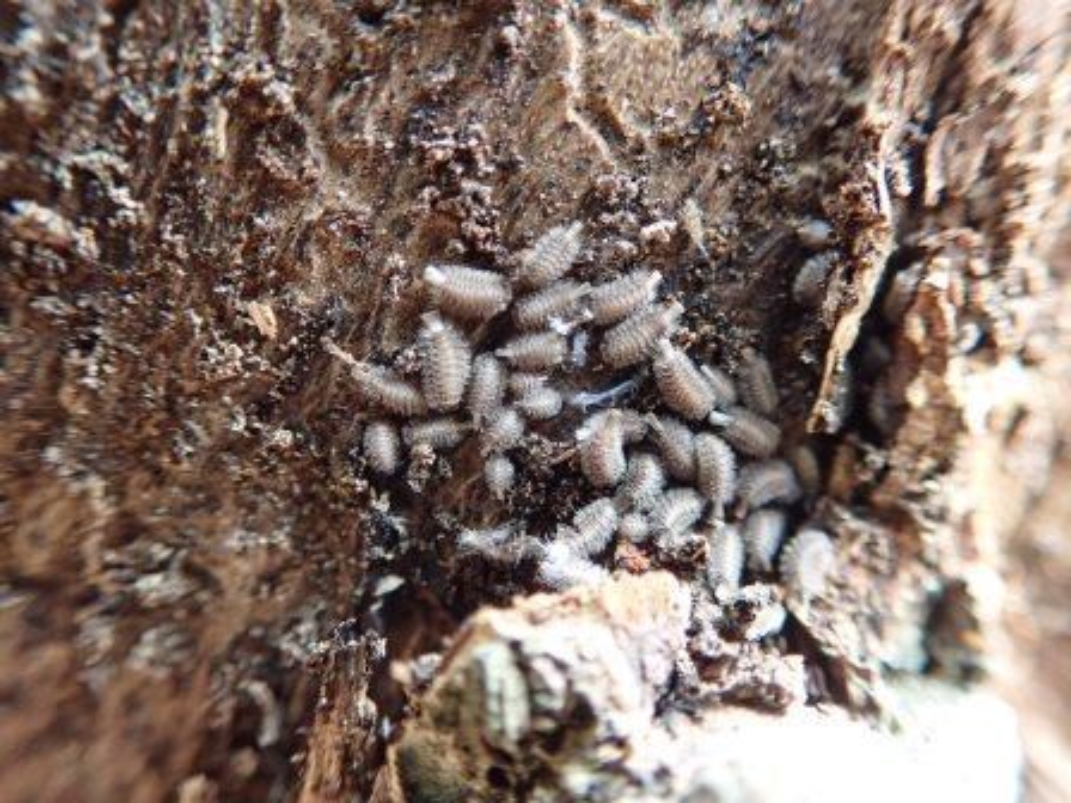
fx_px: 928
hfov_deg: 60.0
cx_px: 536
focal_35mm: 30
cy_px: 402
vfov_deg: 46.8
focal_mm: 5.5
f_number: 2.3
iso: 800
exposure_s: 1/40
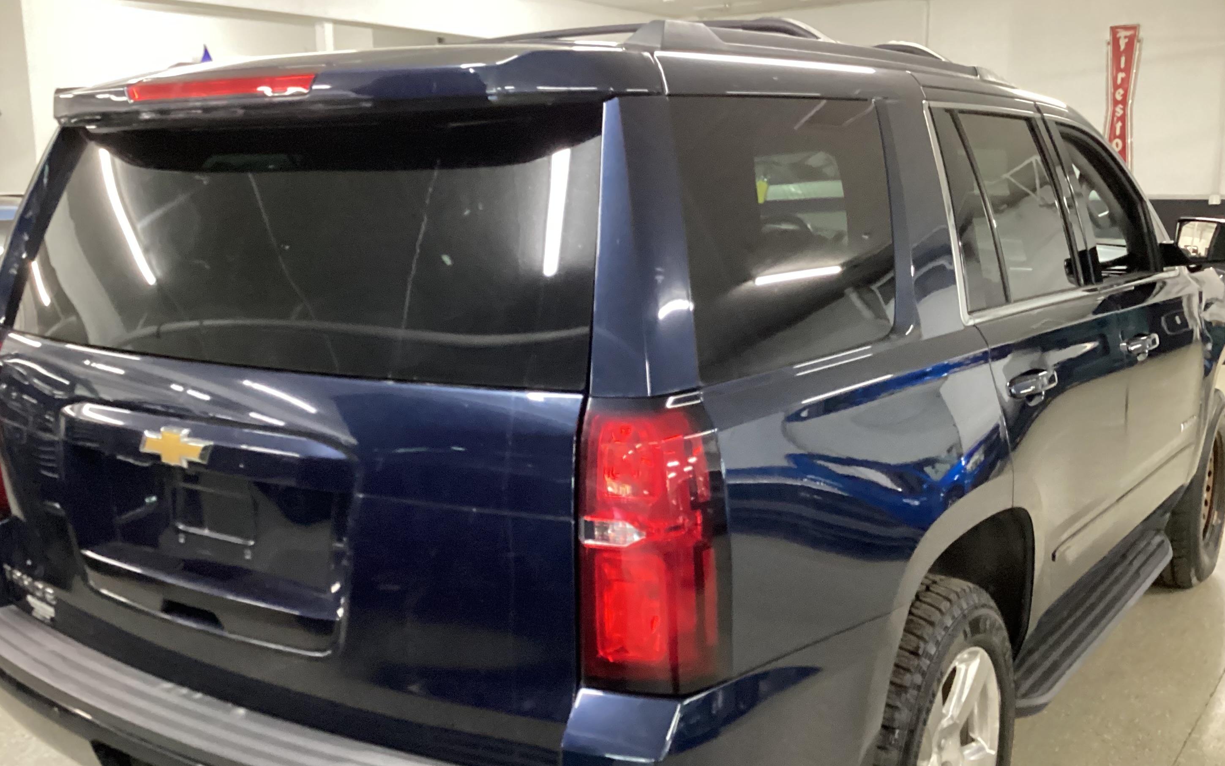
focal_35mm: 37
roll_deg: -0.3
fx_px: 1235
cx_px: 568
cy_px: 436
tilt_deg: -14.2
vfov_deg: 34.4
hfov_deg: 52.7
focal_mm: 3.3
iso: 500
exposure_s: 1/30
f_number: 2.4
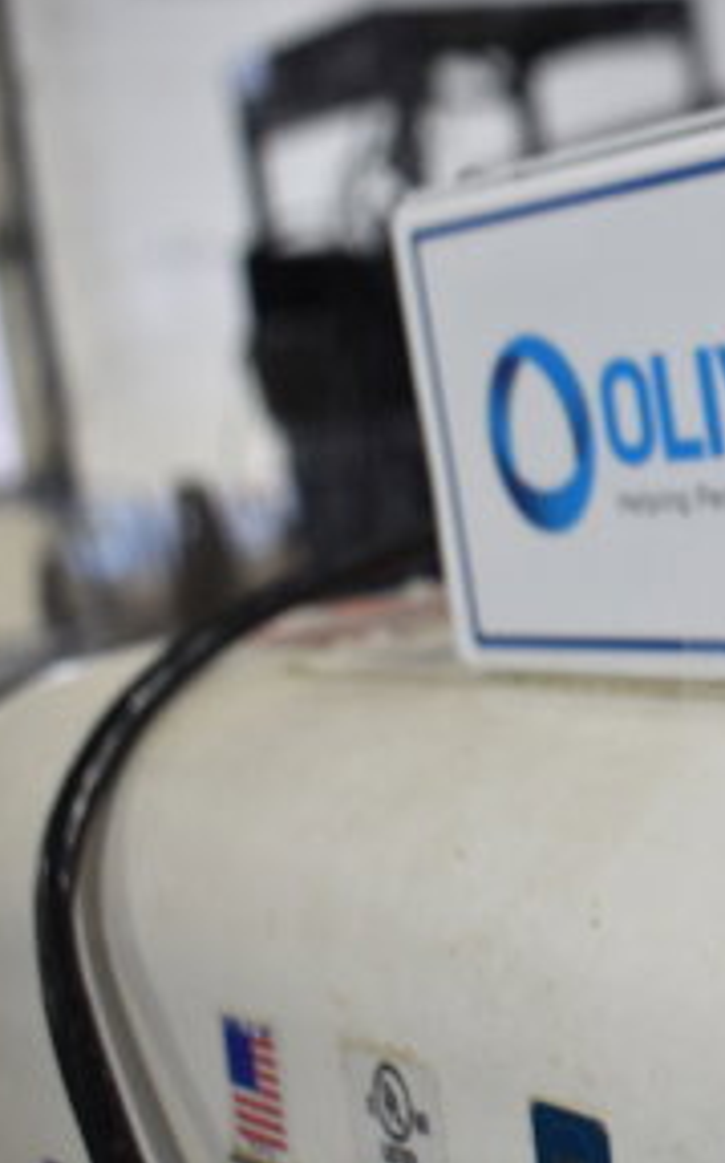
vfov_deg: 26.4
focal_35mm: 78
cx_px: 1134
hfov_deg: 15.3
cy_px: 403
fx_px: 2470
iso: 280
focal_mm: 24
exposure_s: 1/40
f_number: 4
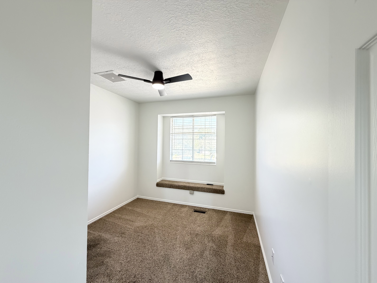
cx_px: 188
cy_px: 142
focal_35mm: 14
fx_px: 152
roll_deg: -0.9
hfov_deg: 102.1
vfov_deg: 85.7
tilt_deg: +0.6
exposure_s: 1/60
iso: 400
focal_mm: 2.22
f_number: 2.2
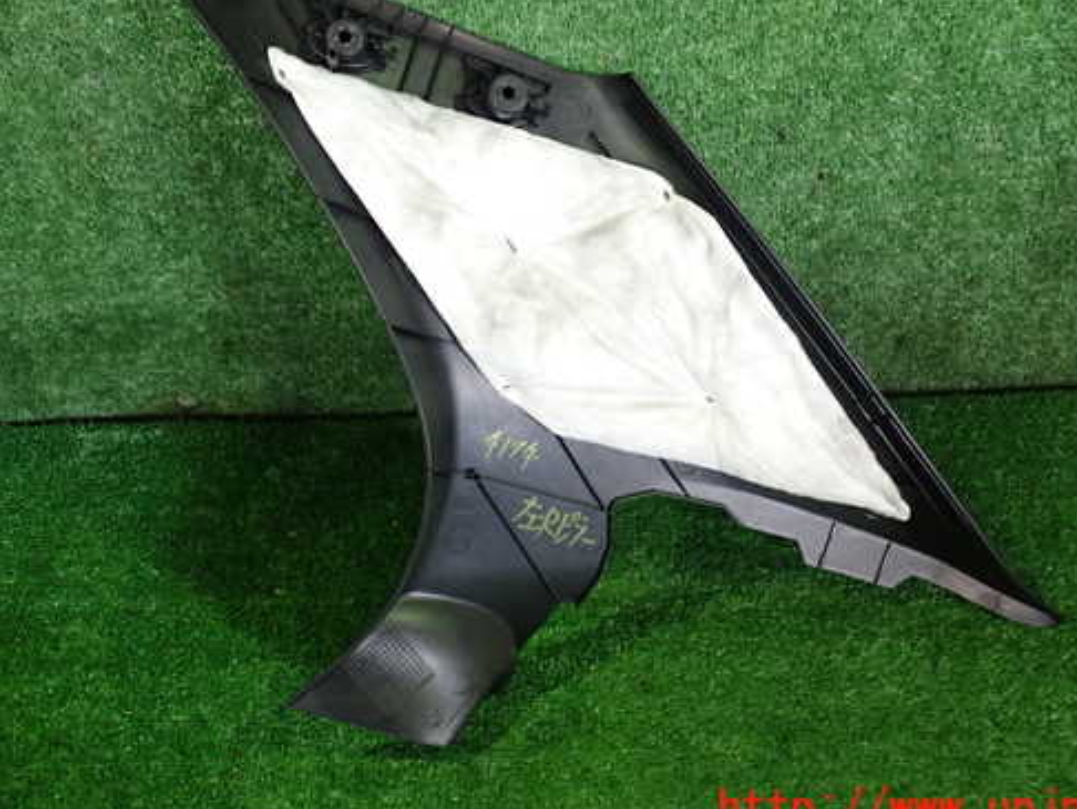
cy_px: 339
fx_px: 1152
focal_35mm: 37
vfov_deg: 38.6
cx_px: 554
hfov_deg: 50.1
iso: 400
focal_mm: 5.4
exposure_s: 1/30
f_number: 2.3
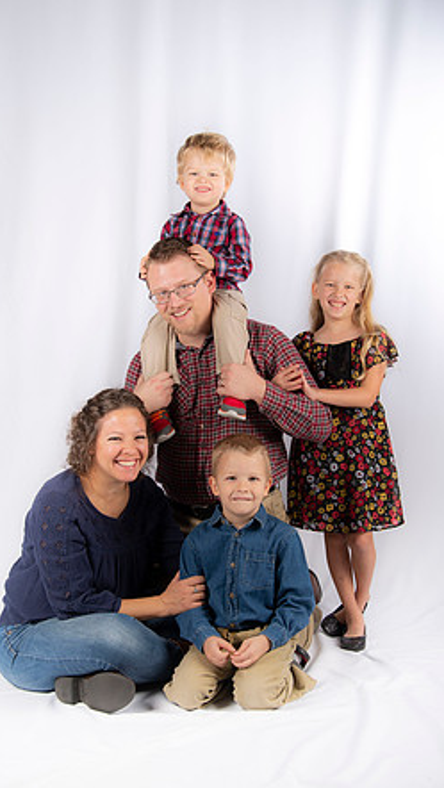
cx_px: 218
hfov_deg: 24.5
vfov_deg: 42.1
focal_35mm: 49
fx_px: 1024
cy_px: 394
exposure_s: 1/200
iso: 100
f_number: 5.6
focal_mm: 46
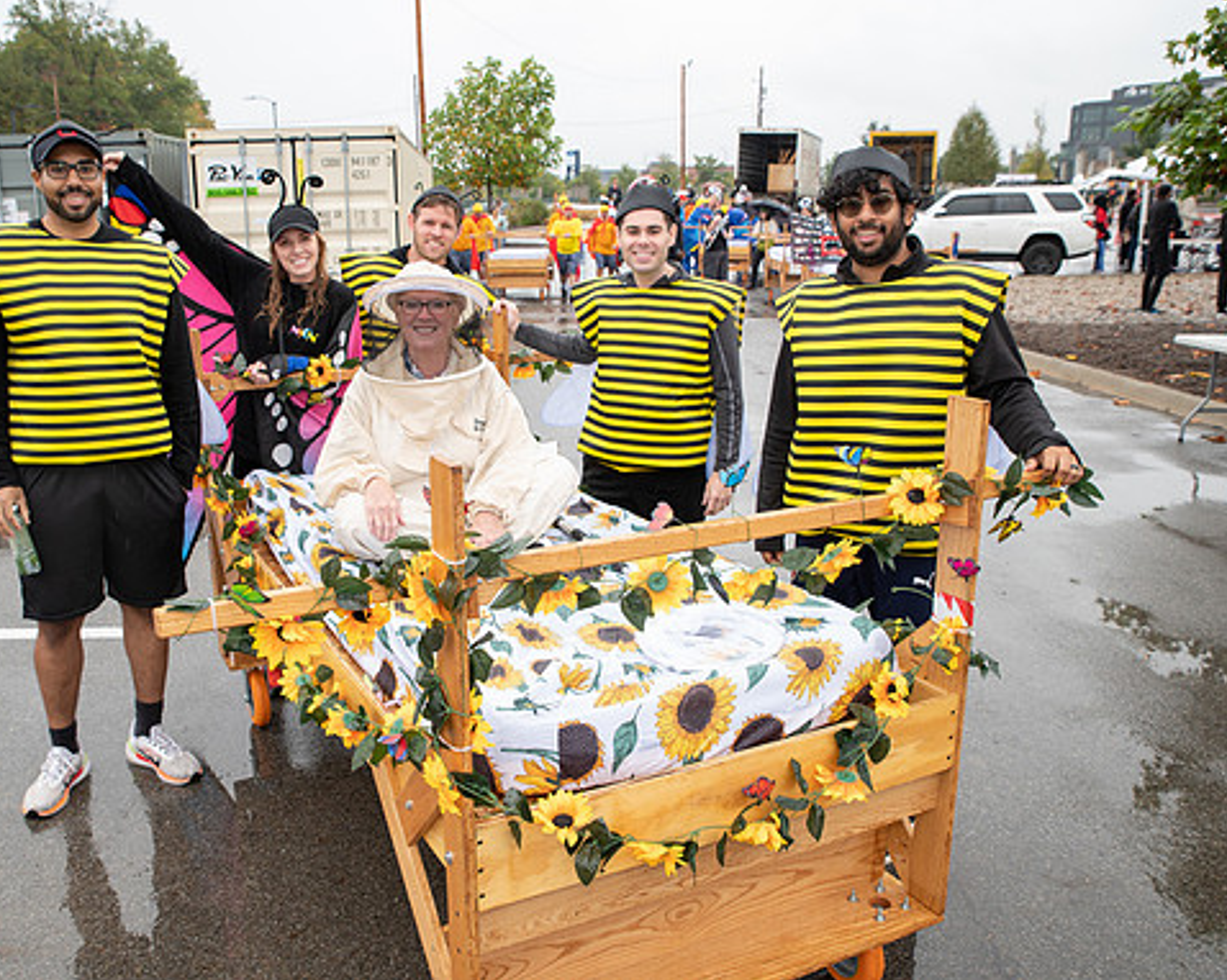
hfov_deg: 54.0
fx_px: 1198
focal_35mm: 33
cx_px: 521
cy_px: 487
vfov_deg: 44.5
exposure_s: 1/200
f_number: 5.6
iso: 400
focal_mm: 29
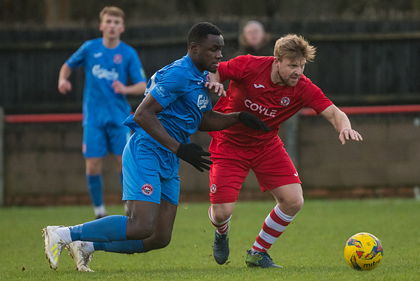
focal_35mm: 622
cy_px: 167
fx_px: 7260
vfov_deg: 2.2
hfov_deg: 3.3
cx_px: 240
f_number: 2.8
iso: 2000
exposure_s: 1/2000
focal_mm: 300
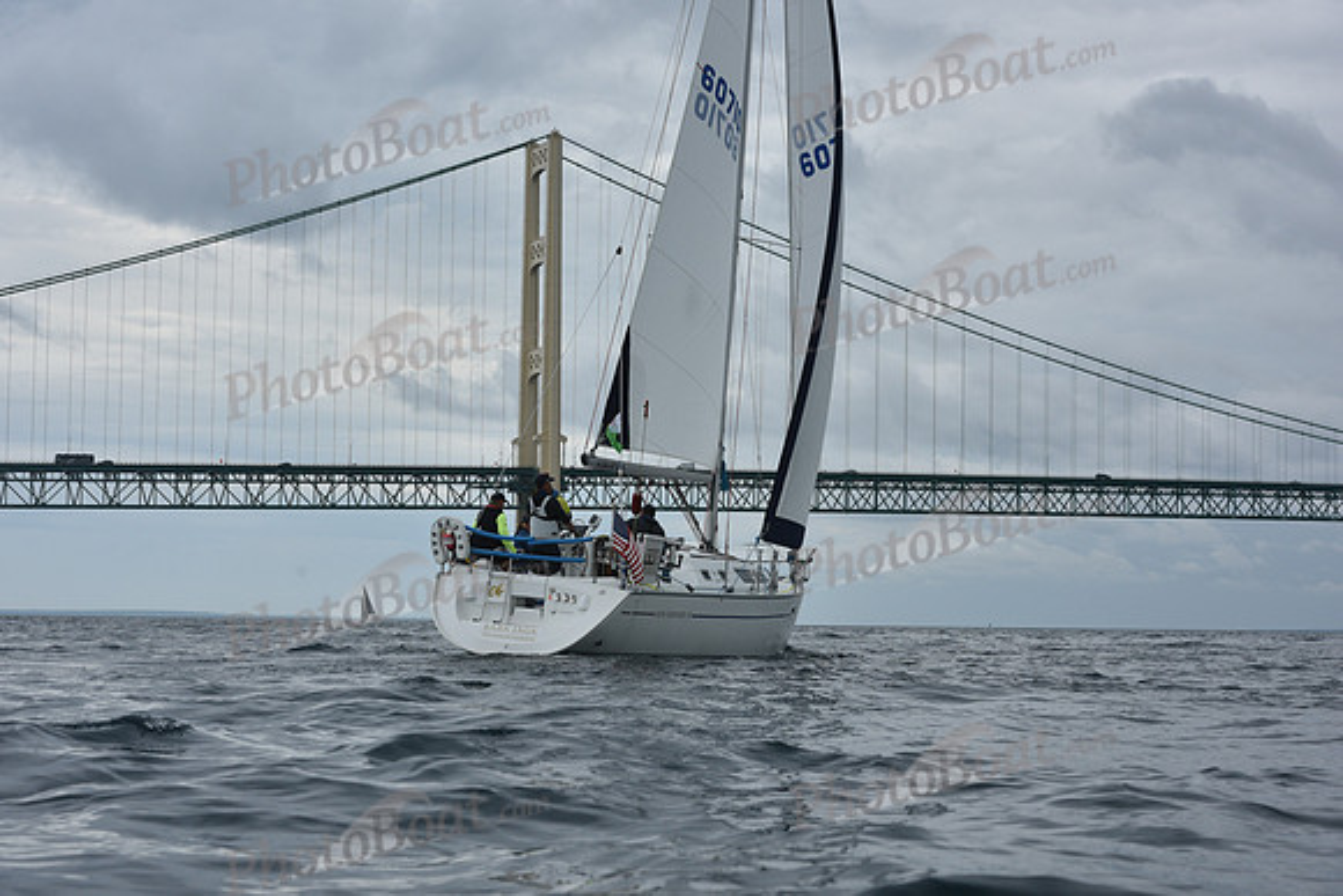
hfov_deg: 28.8
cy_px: 448
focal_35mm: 70
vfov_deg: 19.5
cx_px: 672
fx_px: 2612
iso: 250
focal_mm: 70
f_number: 9
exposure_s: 1/800
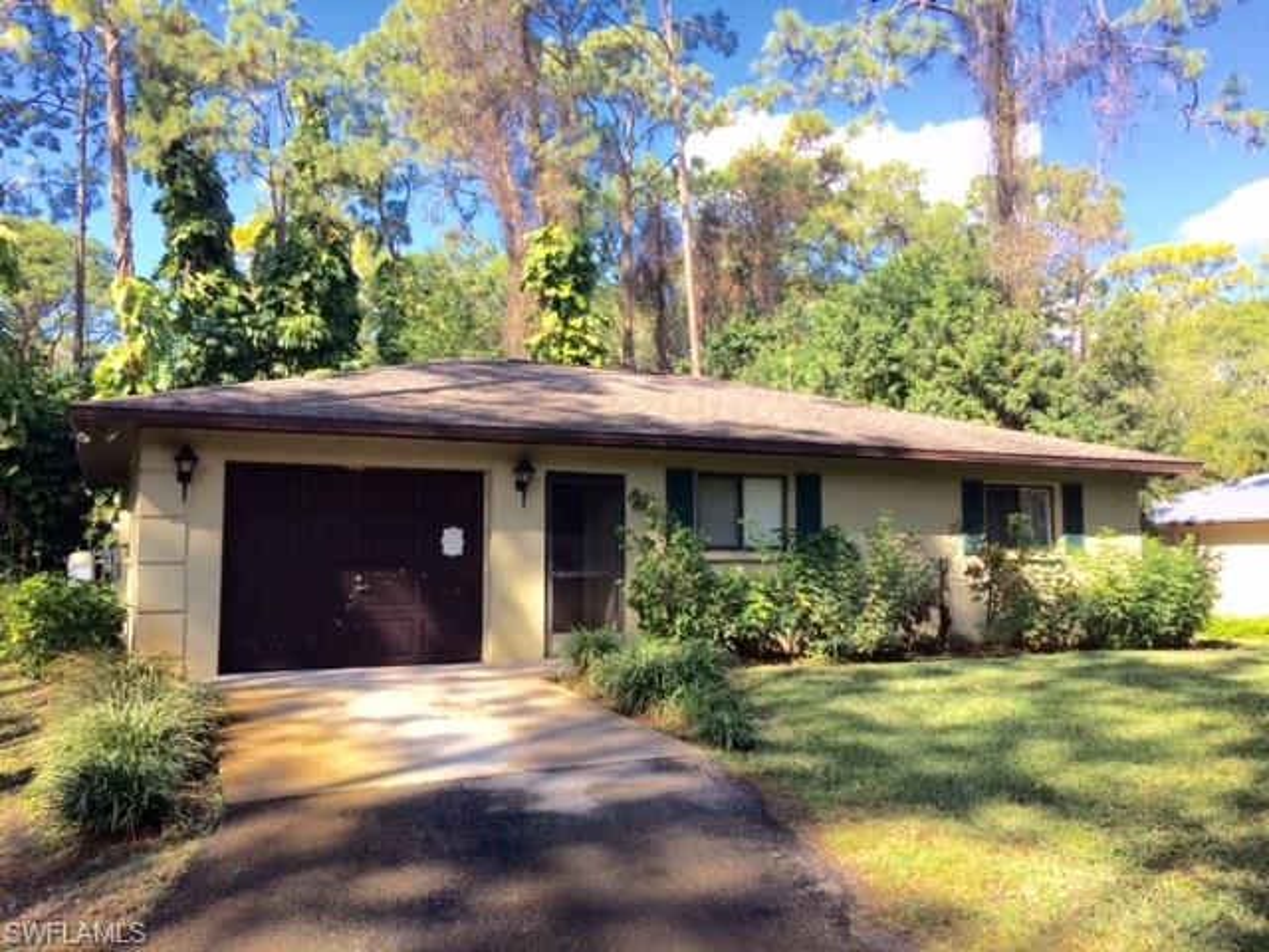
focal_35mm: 29
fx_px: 1063
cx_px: 634
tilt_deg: +4.8
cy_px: 476
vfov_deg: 48.2
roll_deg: +0.7
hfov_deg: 61.7
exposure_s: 1/892
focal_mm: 4.15
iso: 32
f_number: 2.2
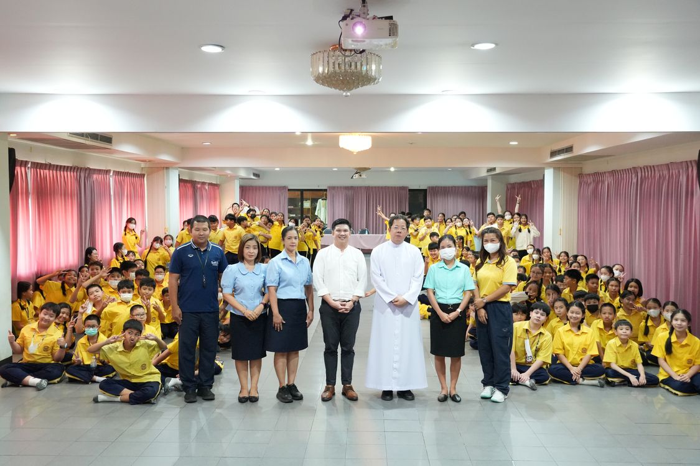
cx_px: 350
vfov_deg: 36.9
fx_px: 700
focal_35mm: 36
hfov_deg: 53.1
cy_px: 233
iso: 4000
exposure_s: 1/100
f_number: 4
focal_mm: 24
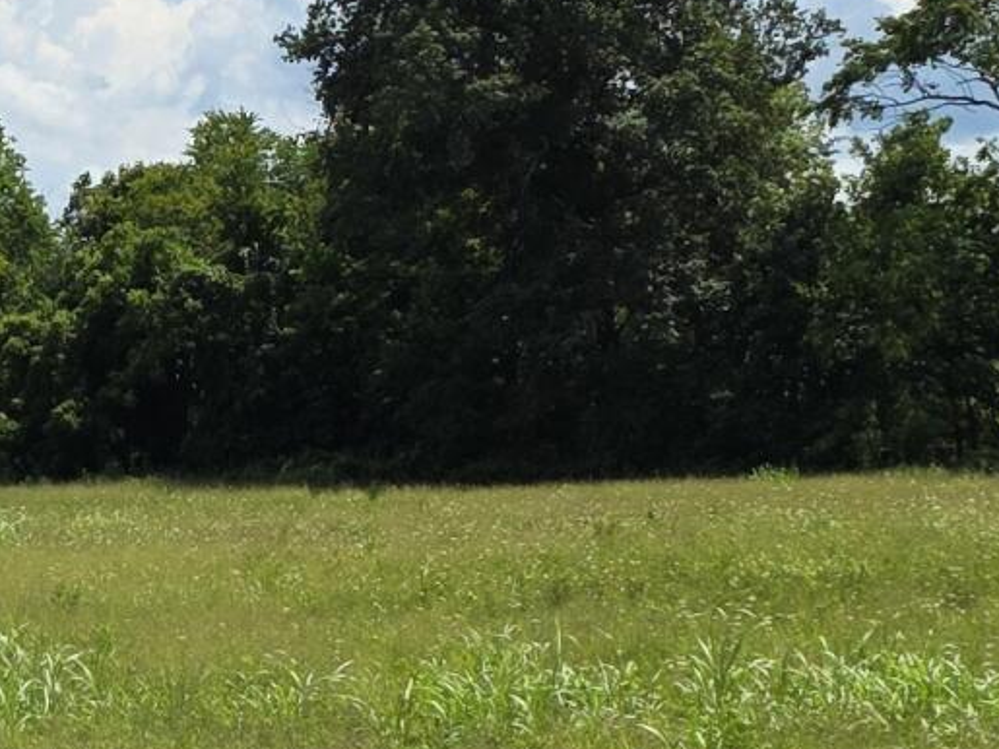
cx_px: -632
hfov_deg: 13.6
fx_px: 3866
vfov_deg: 11.0
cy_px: 695
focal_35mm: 134
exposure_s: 1/7944
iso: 80
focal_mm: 6.3
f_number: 1.7
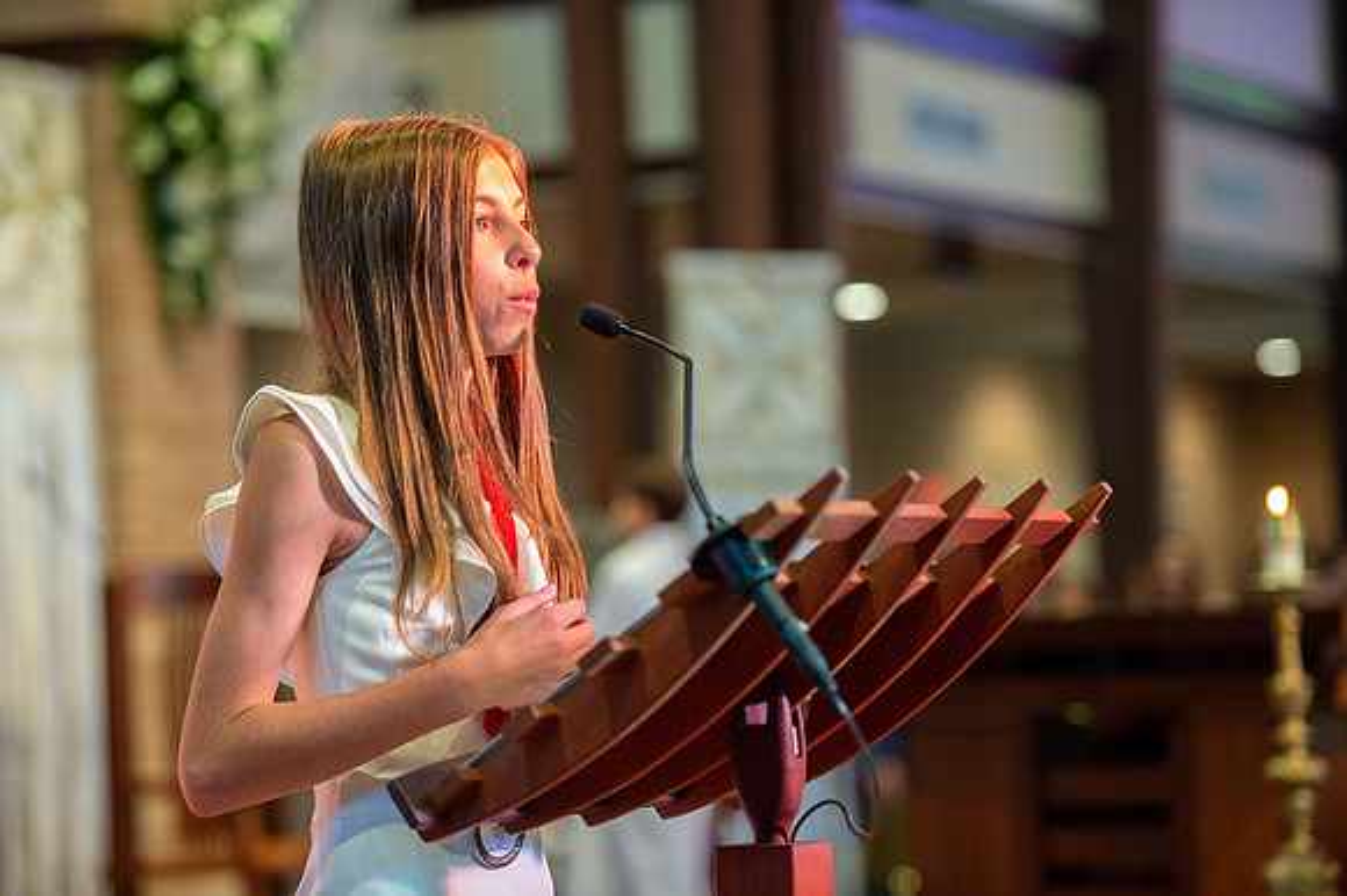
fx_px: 4338
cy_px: 448
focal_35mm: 116
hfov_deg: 17.7
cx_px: 674
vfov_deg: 11.8
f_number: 2.8
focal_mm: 116
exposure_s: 1/200
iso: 3200
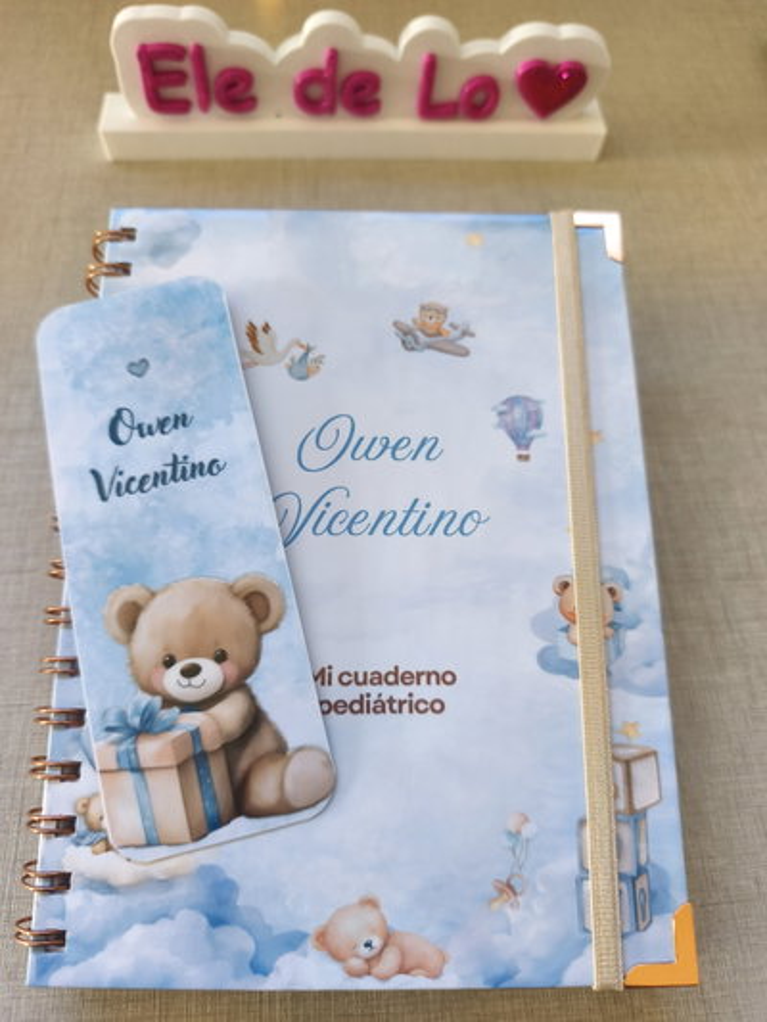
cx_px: 384
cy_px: 511
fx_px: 679
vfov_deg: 73.9
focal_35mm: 23
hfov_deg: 58.9
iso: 320
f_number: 1.65
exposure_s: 1/50
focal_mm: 6.18
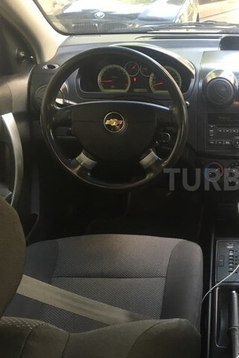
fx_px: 408
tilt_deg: -25.2
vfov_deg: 47.4
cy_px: 179
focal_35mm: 41
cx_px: 239
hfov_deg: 30.3
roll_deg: -3.8
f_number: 2.2
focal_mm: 4.15
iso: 64
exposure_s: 1/33
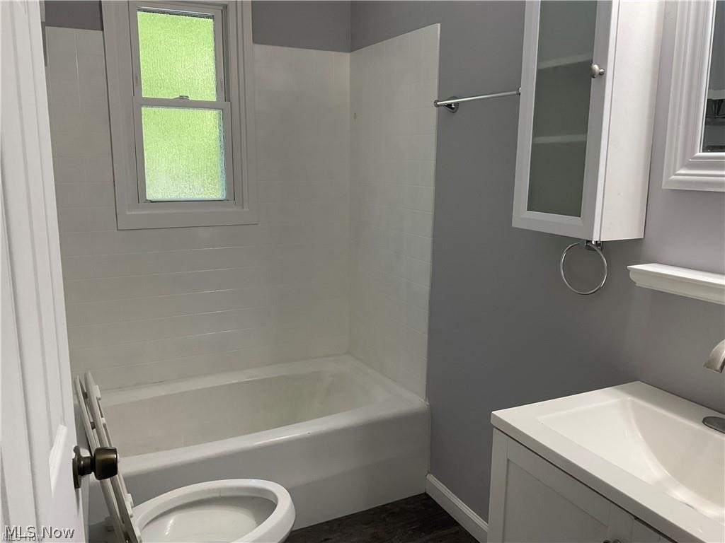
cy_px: 272
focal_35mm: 29
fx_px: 607
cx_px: 362
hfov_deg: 61.7
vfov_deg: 48.2
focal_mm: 3
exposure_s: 1/100
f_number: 1.8
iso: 40
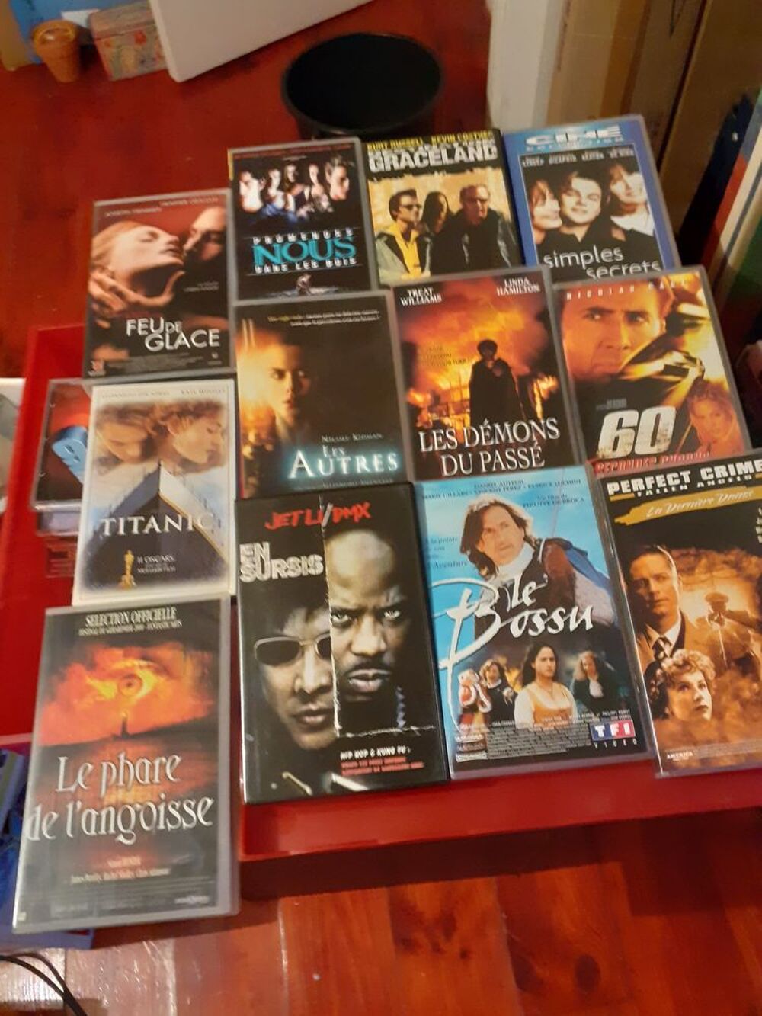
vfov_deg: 65.3
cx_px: 381
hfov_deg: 51.4
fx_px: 792
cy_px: 508
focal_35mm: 27
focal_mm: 3.6
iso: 500
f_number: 1.9
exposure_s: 1/25
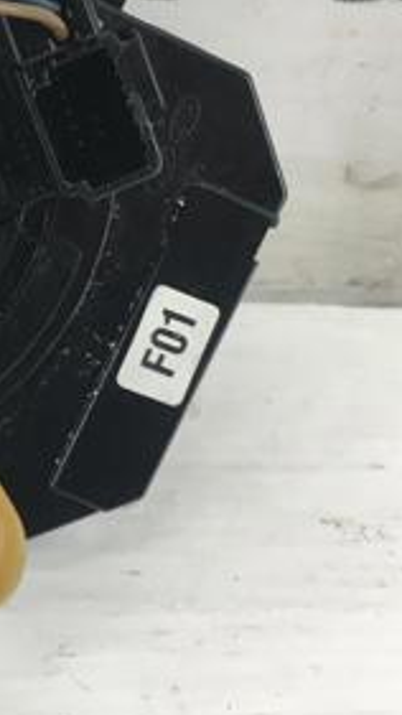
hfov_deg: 15.7
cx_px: -165
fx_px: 1365
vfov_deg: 29.2
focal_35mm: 72
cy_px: 242
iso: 32
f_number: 2.2
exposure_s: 1/33
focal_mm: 4.15
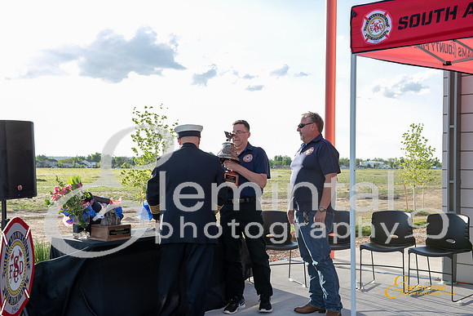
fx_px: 657
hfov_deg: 39.6
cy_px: 158
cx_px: 236
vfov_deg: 27.0
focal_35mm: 50
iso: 160
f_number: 6.3
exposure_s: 1/200
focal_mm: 50
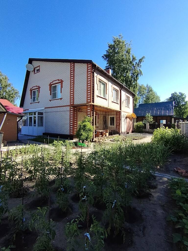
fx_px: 123
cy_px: 126
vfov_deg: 91.0
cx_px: 94
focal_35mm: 17
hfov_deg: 74.7
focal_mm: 1.43
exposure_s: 1/574
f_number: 2.2
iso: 100
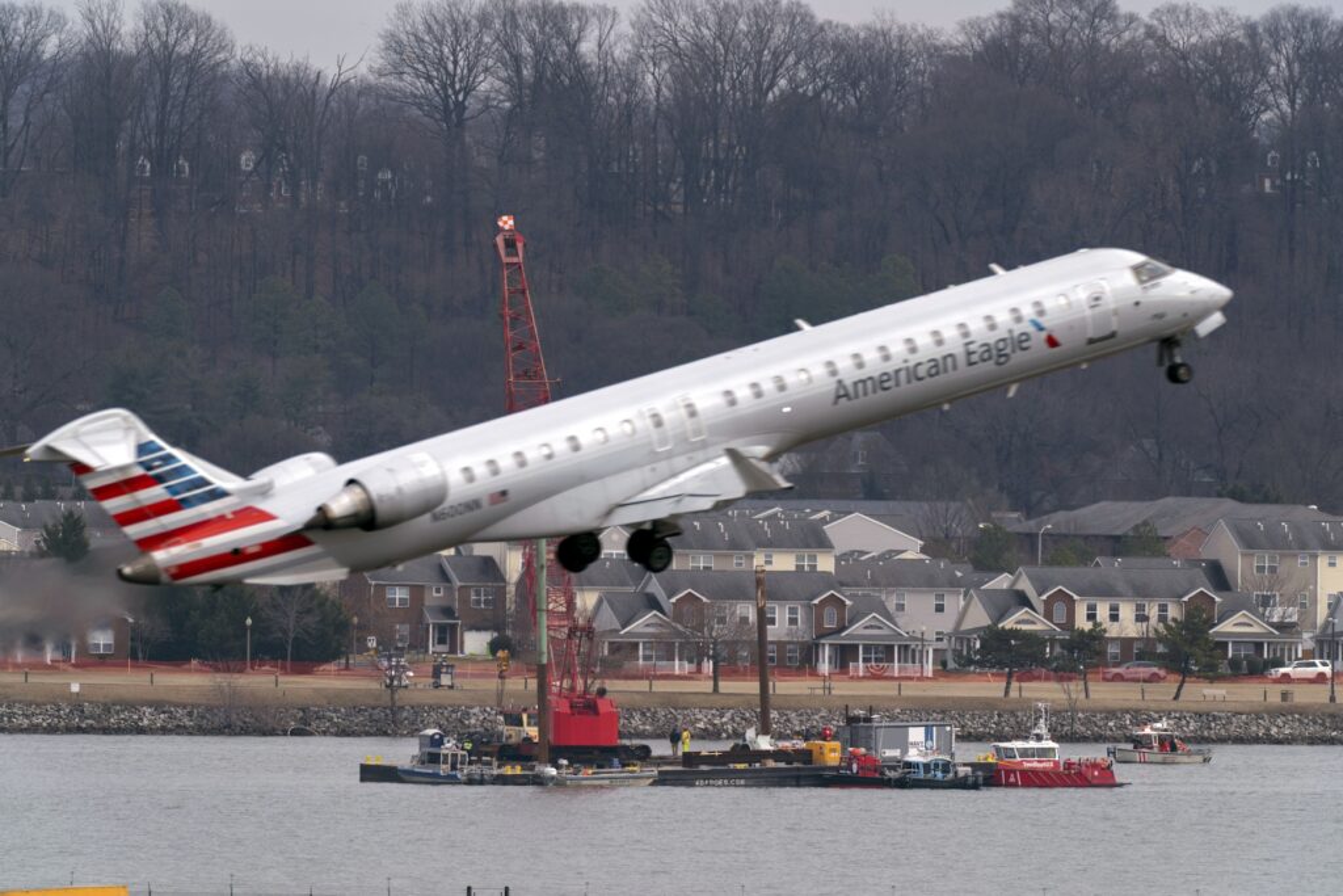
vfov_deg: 1.6
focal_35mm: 840
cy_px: 448
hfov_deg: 2.5
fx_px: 31339
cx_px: 672
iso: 250
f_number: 5.6
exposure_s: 1/500
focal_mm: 840
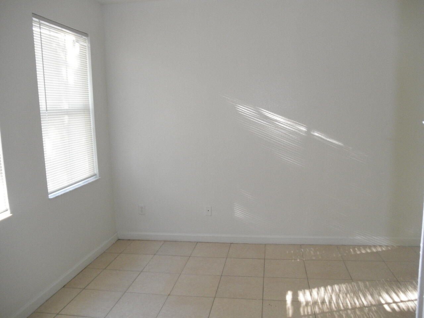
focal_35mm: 28
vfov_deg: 49.7
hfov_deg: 63.4
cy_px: 159
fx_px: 343
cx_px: 212
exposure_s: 1/30
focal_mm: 5
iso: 200
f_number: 3
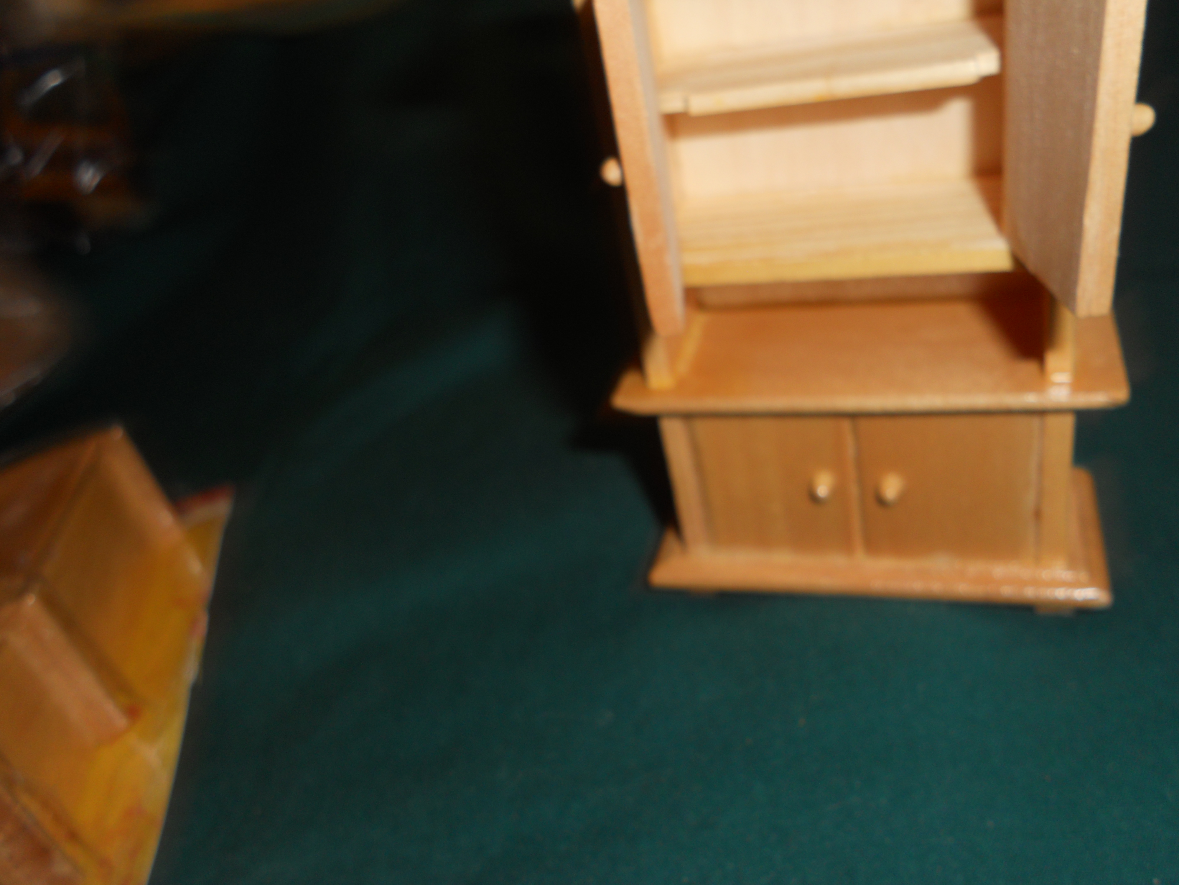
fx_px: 1090
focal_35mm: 32
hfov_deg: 56.8
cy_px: 442
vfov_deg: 44.2
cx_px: 590
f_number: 8.8
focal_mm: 5.8
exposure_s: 1/25
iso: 80
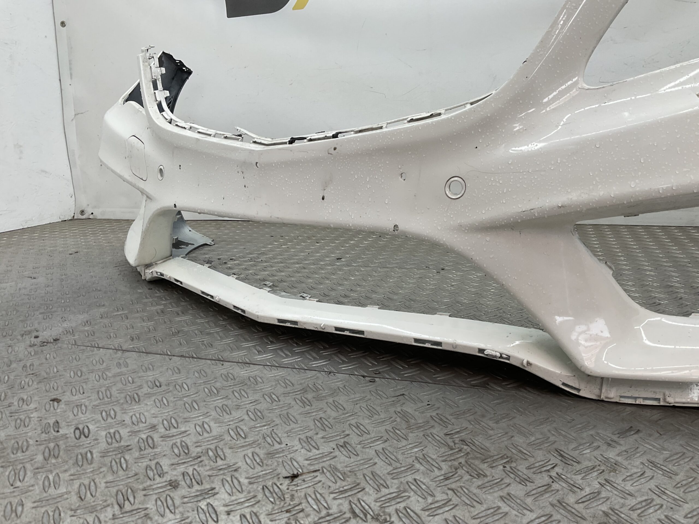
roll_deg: +0.2
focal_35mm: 29
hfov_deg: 61.7
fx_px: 586
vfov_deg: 48.2
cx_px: 350
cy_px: 262
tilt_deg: -15.3
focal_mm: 3
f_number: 1.8
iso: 20
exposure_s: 1/120
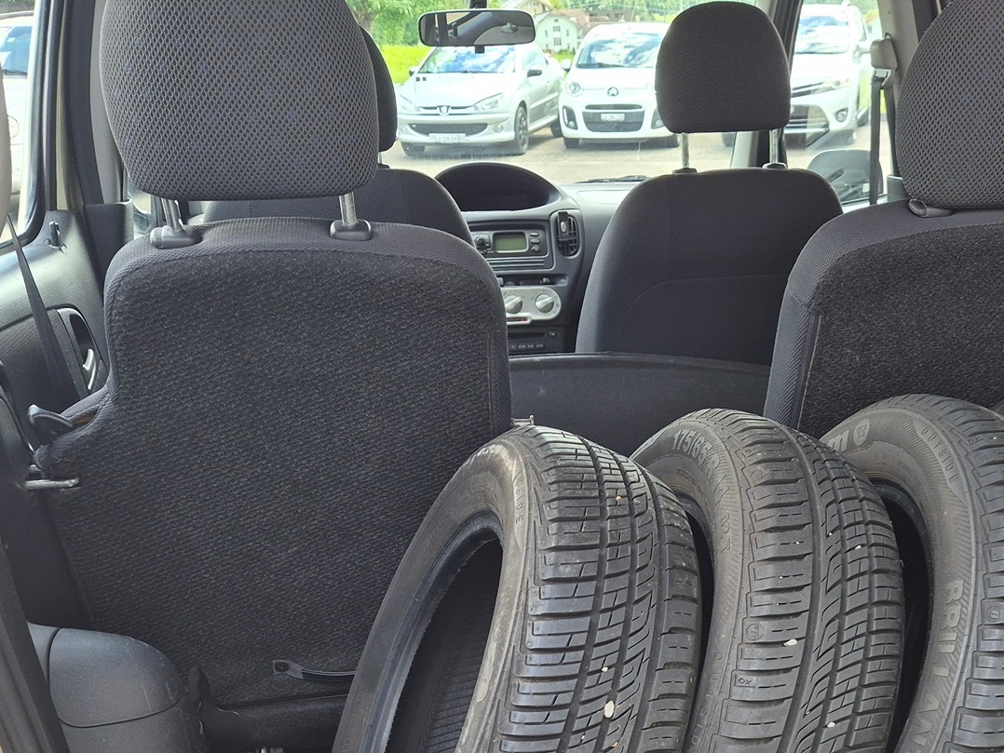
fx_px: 1247
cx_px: 696
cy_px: 701
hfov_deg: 43.0
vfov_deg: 31.7
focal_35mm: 43
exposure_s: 1/180
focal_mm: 5.4
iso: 80
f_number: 1.8
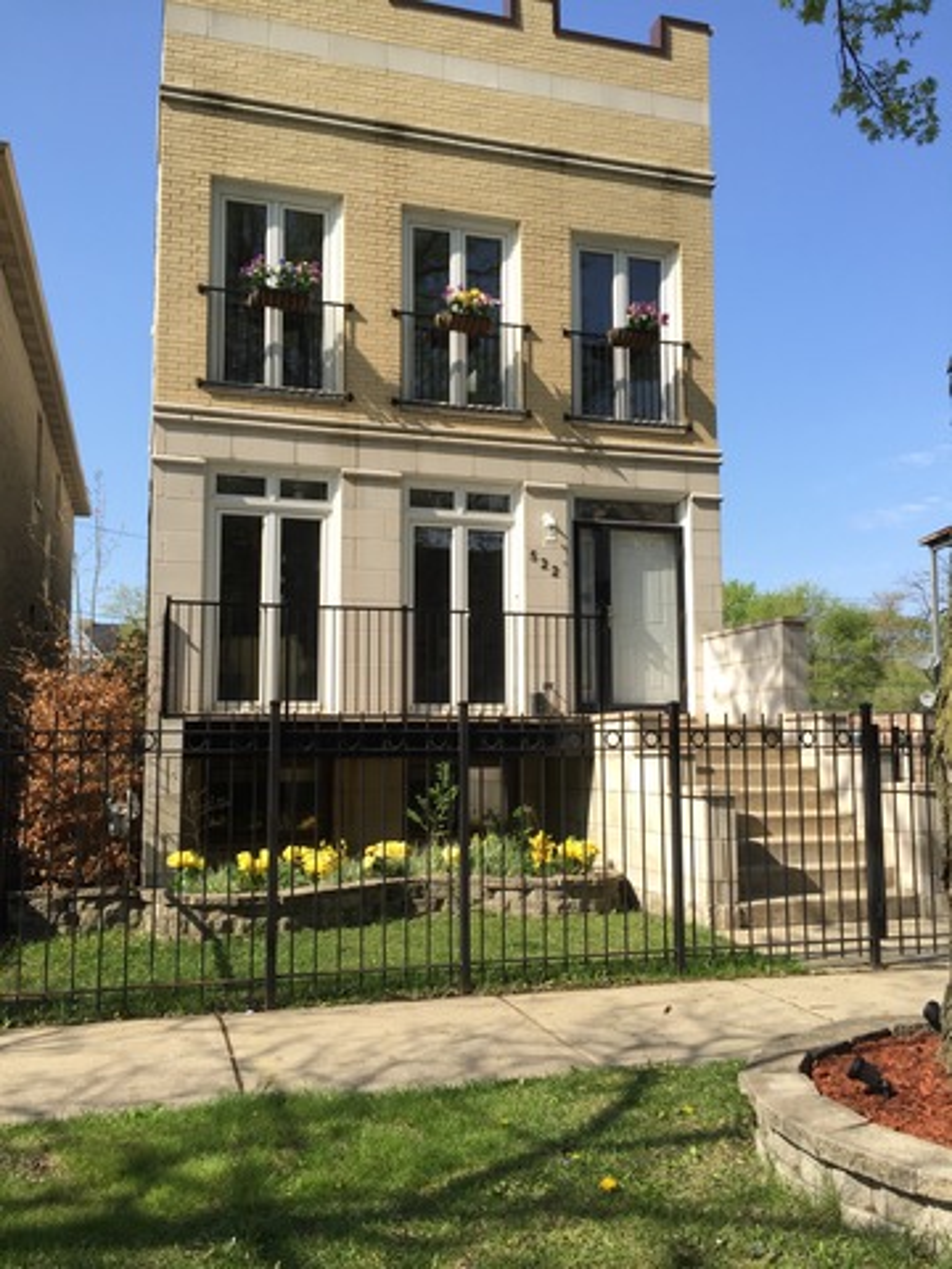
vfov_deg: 61.7
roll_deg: +1.3
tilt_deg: +5.9
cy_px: 634
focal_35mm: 29
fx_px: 1063
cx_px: 476
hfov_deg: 48.2
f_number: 2.2
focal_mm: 4.15
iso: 32
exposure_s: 1/964
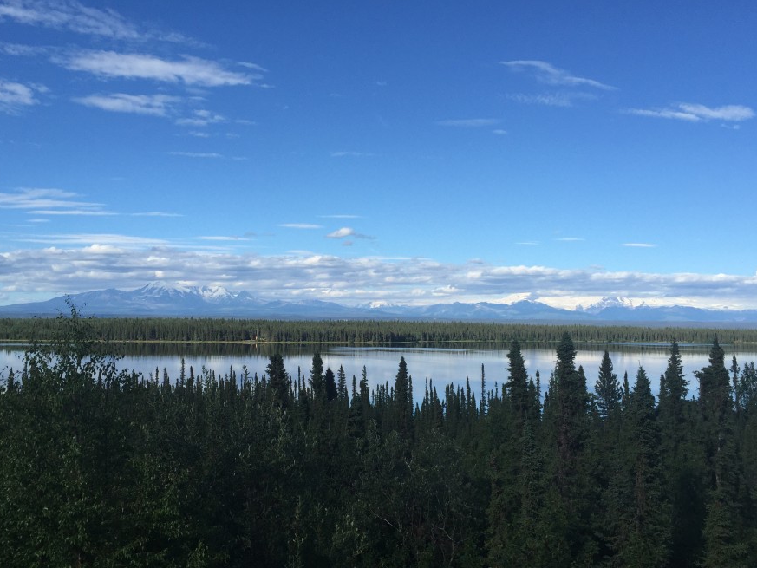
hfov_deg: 53.9
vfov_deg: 41.8
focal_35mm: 34
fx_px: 744
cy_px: 304
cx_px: 369
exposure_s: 1/2825
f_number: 2.2
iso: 32
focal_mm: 4.15
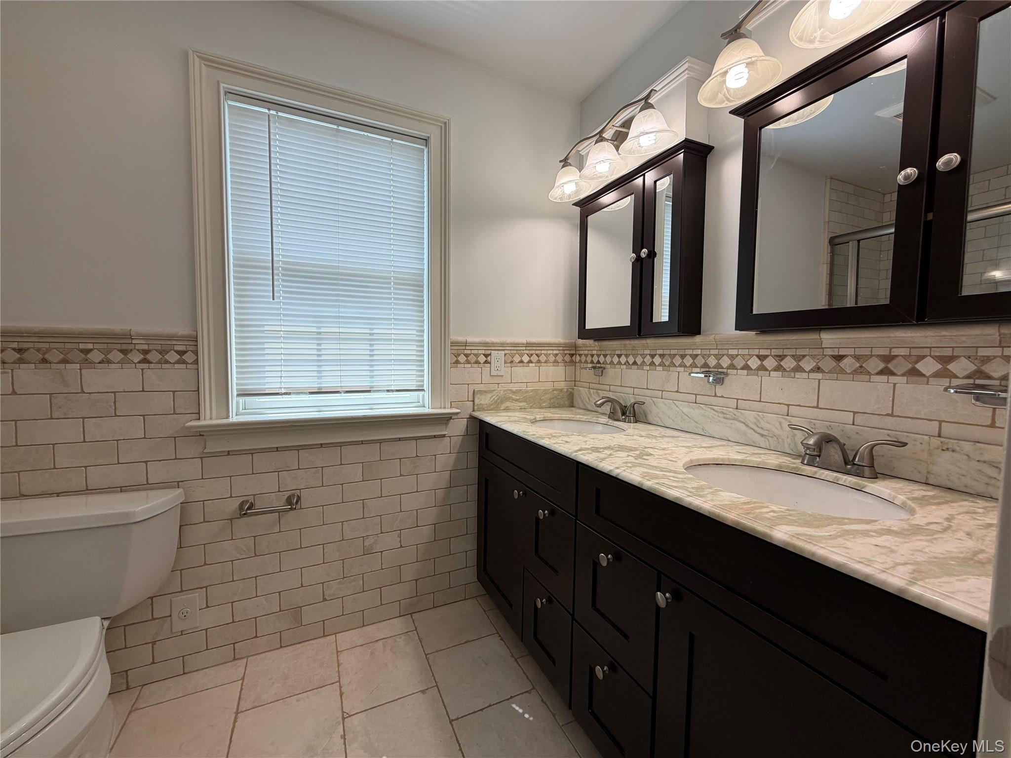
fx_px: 409
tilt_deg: -3.2
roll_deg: -0.6
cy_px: 379
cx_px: 506
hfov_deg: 102.1
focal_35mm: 14
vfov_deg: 85.7
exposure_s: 1/120
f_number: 2.2
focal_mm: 2.22
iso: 80
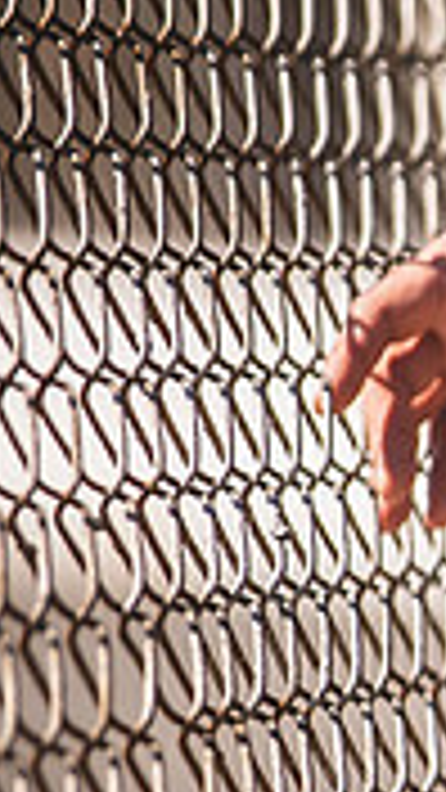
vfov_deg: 3.3
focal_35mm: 656
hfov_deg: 1.8
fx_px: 13792
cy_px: 745
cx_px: 1225
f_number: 2.8
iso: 100
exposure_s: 1/1000
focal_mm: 190
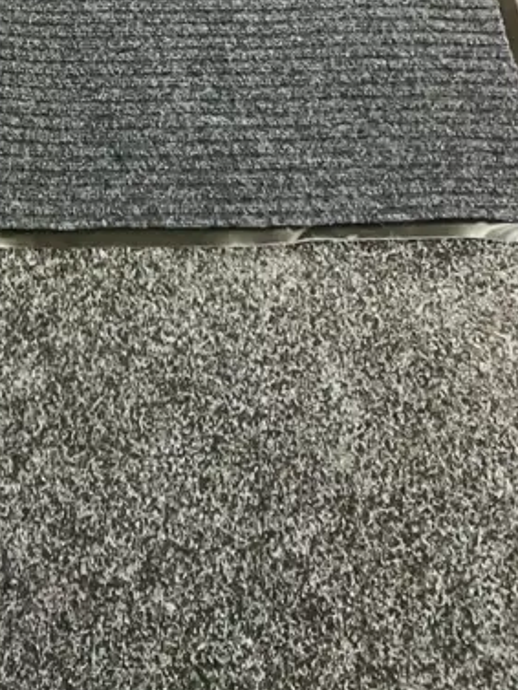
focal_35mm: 76
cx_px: -86
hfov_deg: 18.5
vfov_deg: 23.3
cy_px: -161
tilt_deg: -49.6
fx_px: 1516
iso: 320
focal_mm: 3.99
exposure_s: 1/33
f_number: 1.8
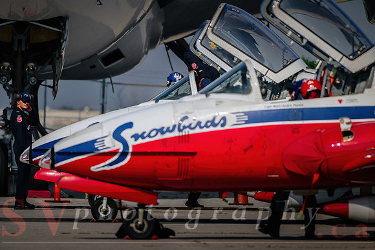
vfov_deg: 2.2
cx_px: 181
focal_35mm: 620
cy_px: 129
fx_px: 6458
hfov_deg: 3.3
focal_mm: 600
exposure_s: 1/400
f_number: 6.3
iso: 100
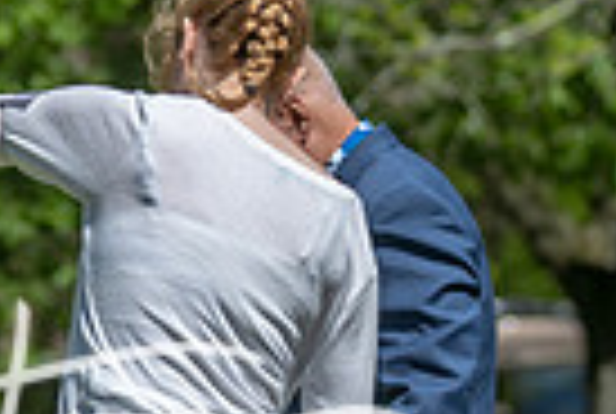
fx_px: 7614
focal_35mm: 444
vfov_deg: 3.1
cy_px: 767
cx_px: -333
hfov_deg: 4.6
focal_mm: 105
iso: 100
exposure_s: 1/1000
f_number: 4
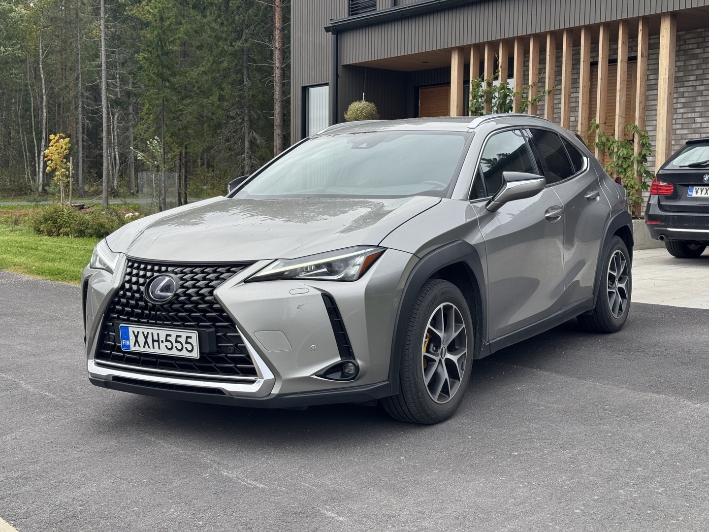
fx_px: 983
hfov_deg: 39.7
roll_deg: -0.3
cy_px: 266
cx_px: 354
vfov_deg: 30.3
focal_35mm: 48
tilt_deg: -4.1
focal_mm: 6.76
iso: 64
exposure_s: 1/1133
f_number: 1.78
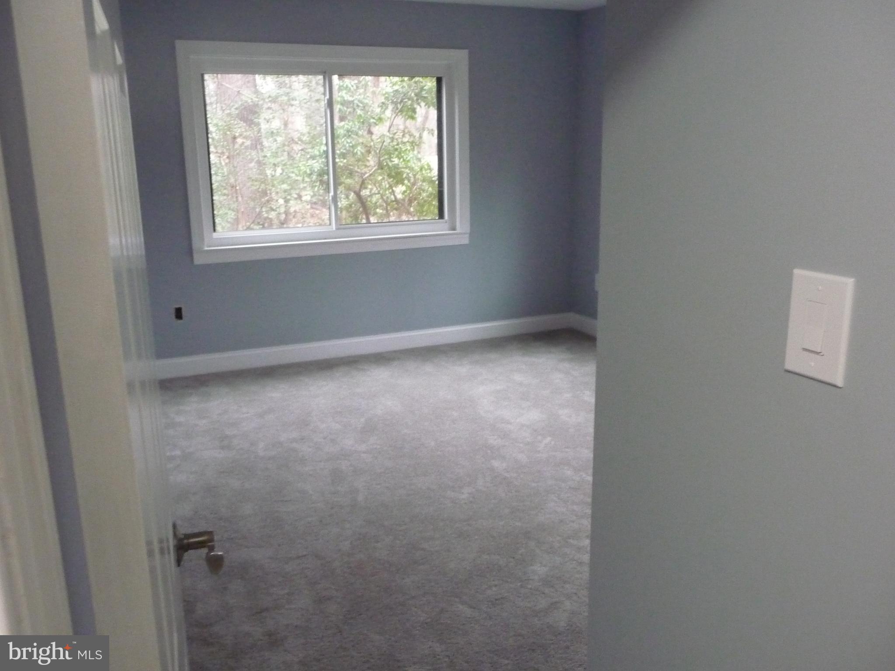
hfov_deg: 60.0
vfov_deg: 46.8
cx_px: 448
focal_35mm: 30
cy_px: 336
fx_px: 776
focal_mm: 5
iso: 800
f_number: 3.4
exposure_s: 1/20
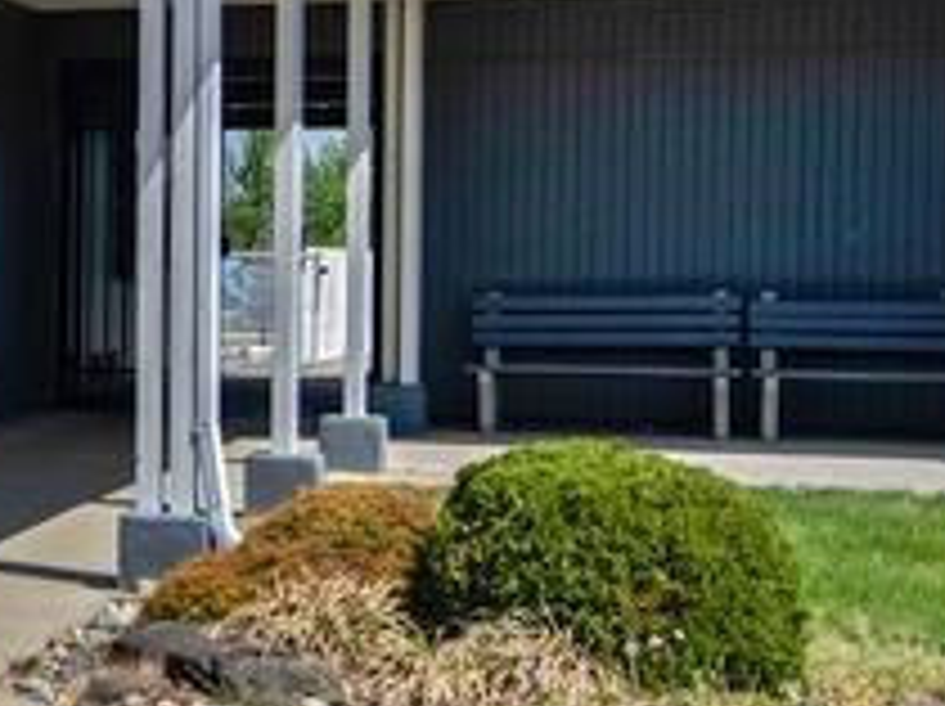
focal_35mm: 94
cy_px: -133
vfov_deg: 15.2
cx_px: -572
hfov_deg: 18.0
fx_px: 2563
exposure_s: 1/1000
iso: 200
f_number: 8
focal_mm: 20
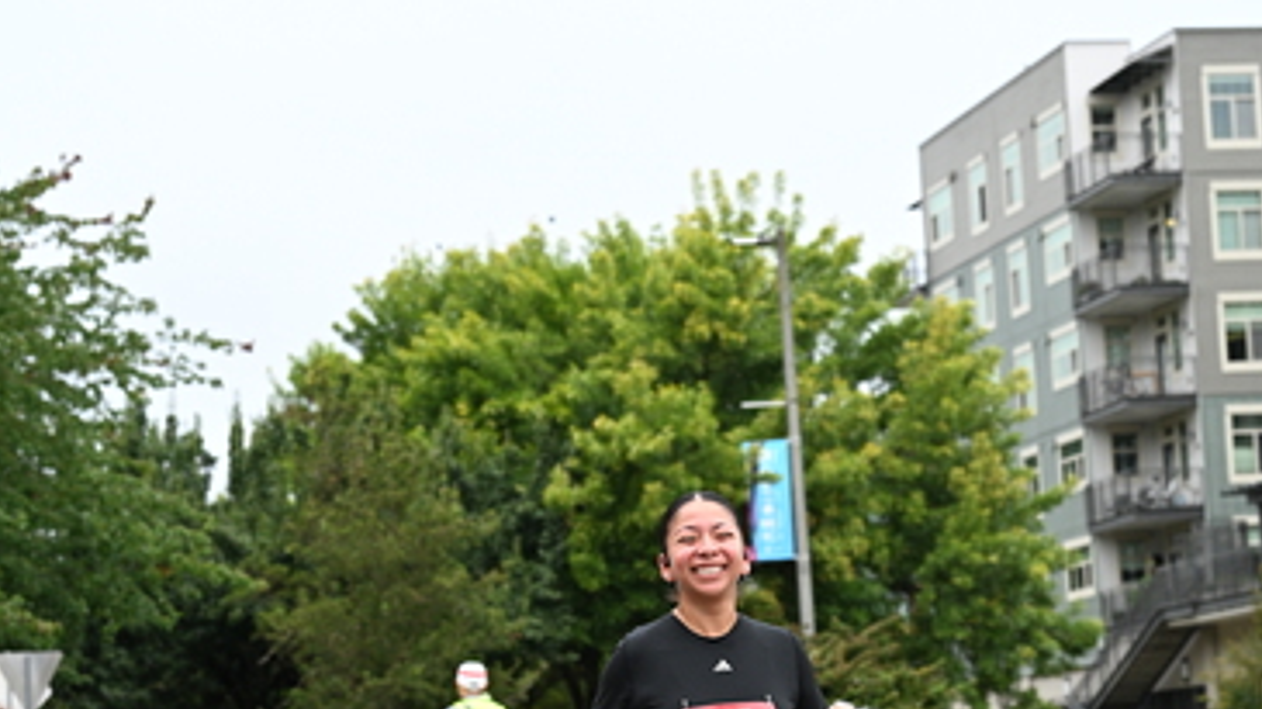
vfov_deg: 12.3
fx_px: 3278
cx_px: 631
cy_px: 636
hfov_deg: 21.8
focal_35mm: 98
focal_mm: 62
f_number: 4
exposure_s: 1/800
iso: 1600
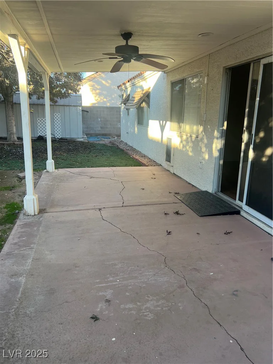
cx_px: 136
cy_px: 182
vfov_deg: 67.3
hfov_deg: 53.1
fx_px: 273
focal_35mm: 26
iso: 50
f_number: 1.5
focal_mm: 5.7
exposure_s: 1/281
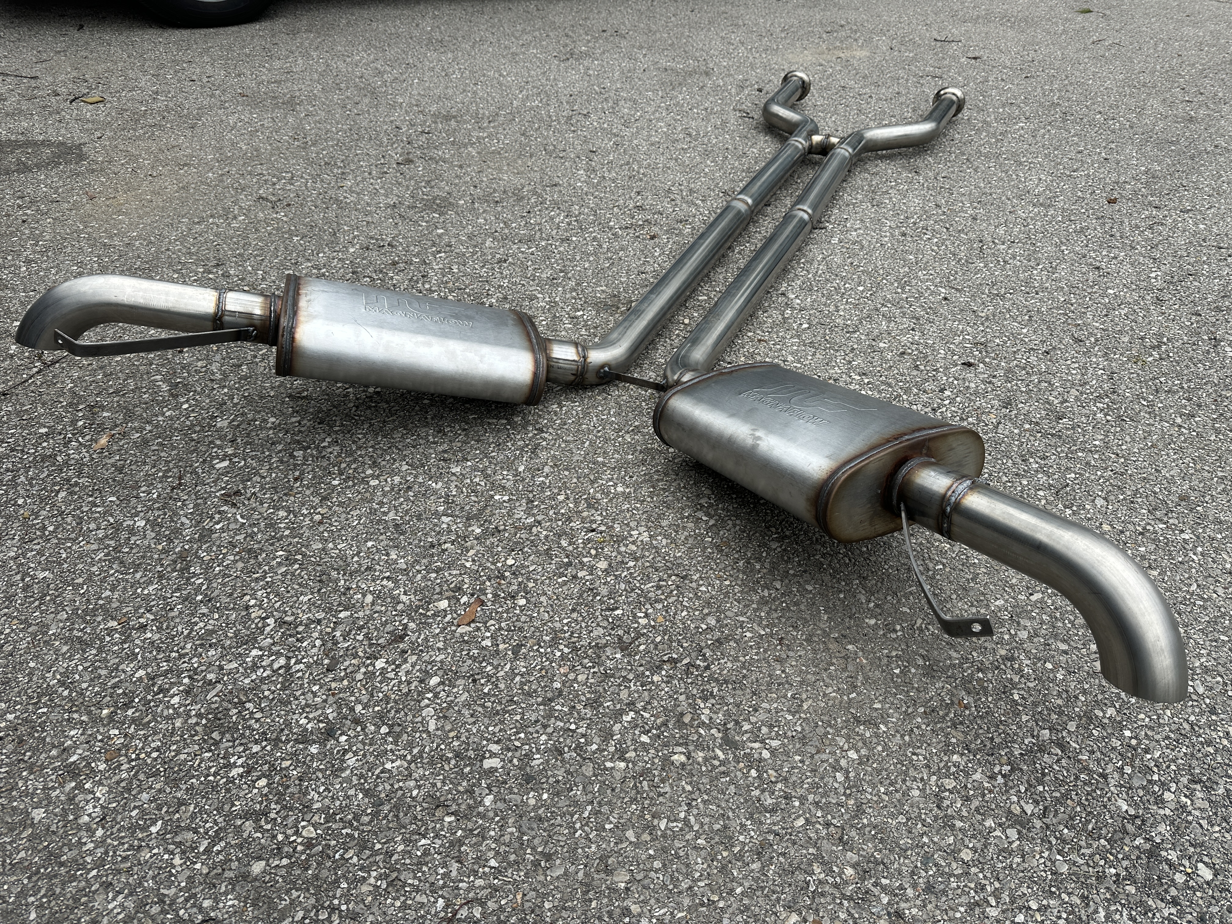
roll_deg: -1.7
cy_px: 462
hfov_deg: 71.6
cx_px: 616
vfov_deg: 56.8
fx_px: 854
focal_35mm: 24
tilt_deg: -37.7
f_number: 1.78
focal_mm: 6.86
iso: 80
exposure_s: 1/1779
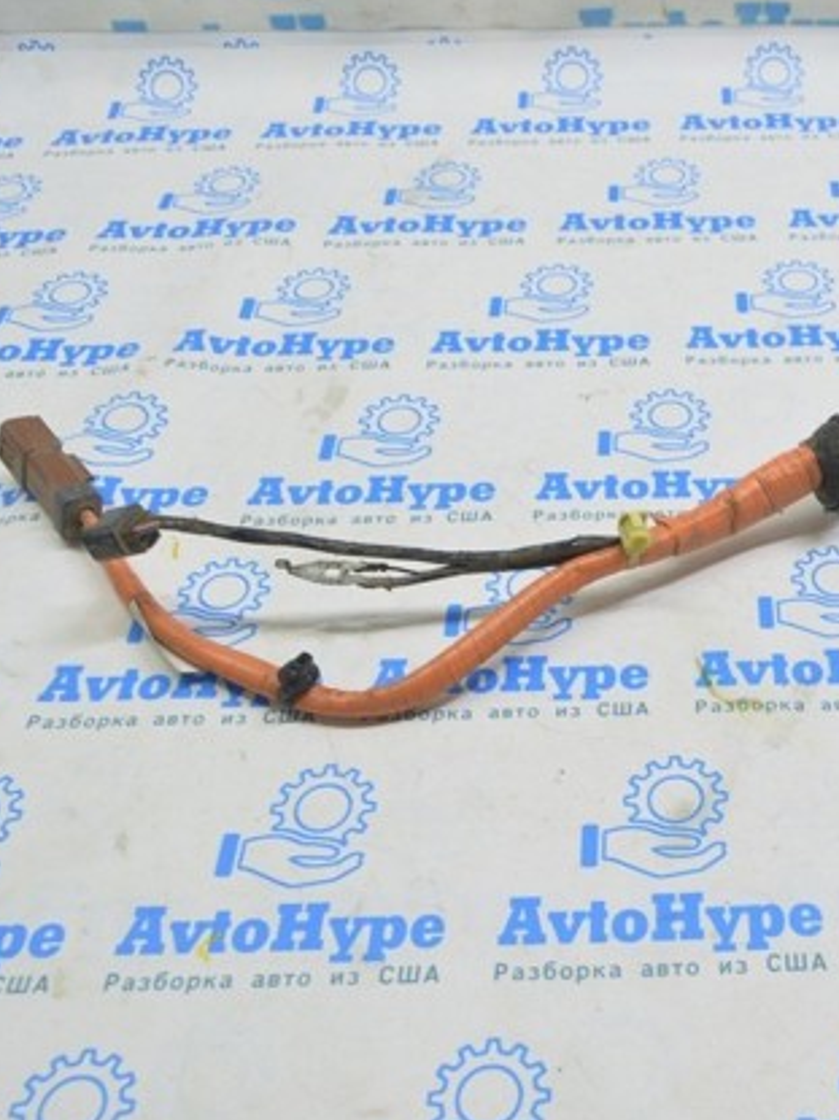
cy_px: 560
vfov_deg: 46.8
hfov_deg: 34.6
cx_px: 691
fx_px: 1293
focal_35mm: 40
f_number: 5.6
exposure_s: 1/20
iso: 400
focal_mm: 18
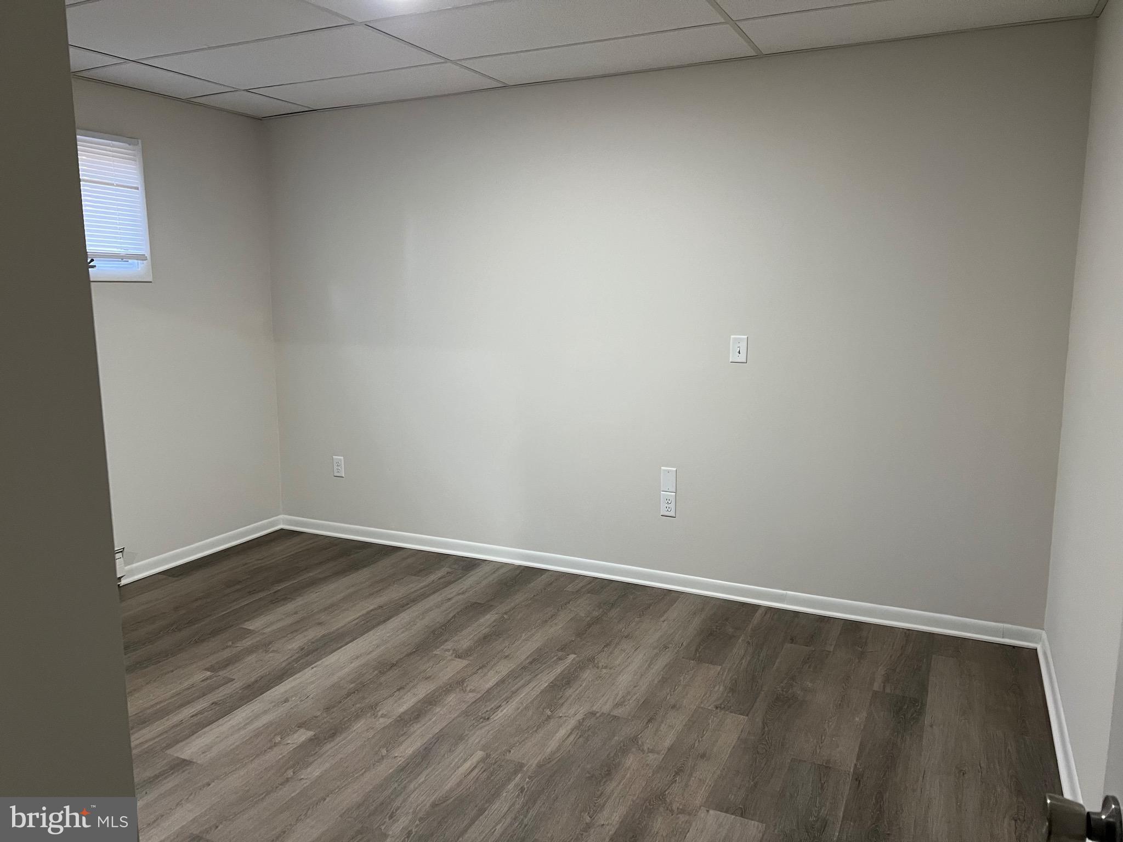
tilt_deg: -9.1
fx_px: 843
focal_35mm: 26
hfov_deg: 67.3
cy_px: 421
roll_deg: +0.7
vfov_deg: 53.1
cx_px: 562
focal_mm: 5.7
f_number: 1.5
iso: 200
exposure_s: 1/60
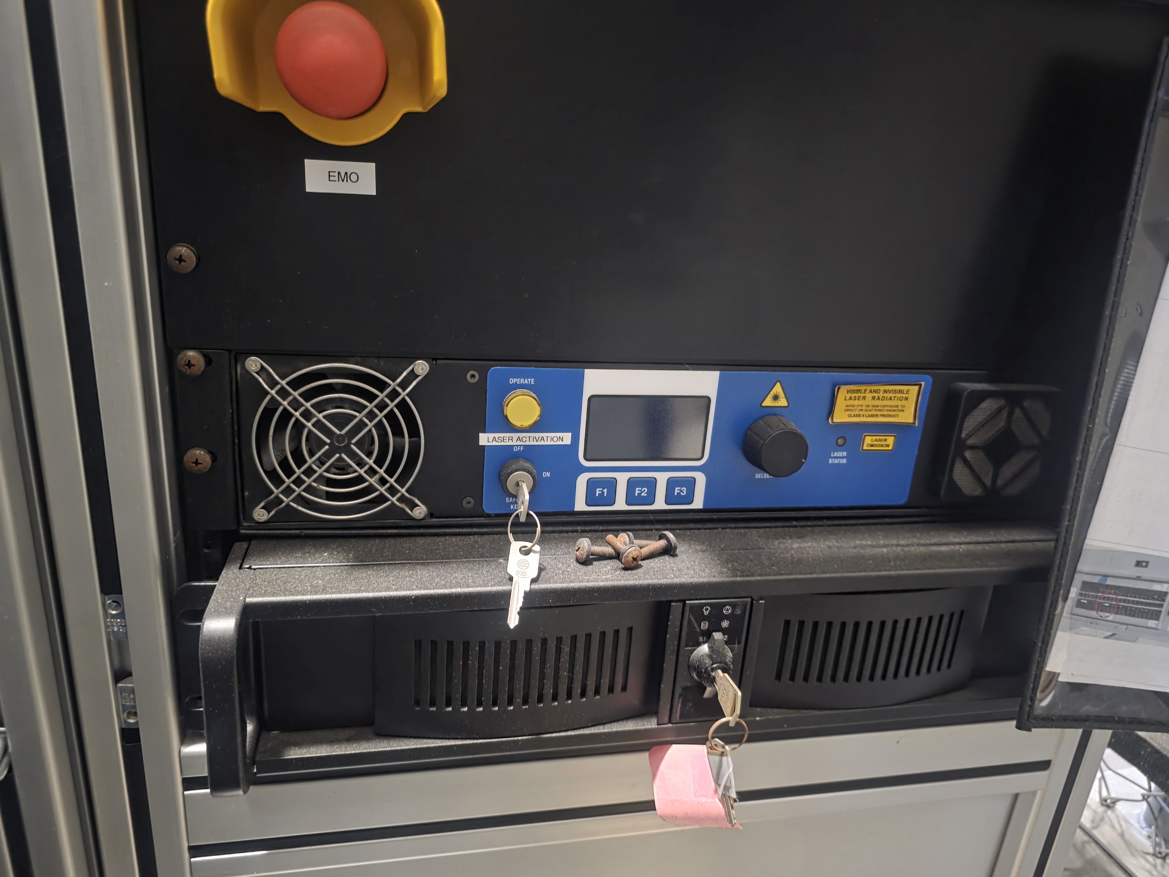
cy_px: 438
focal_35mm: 23
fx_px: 777
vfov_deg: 58.9
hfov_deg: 73.9
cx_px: 584
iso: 2000
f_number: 1.7
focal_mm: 6.3
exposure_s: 1/20
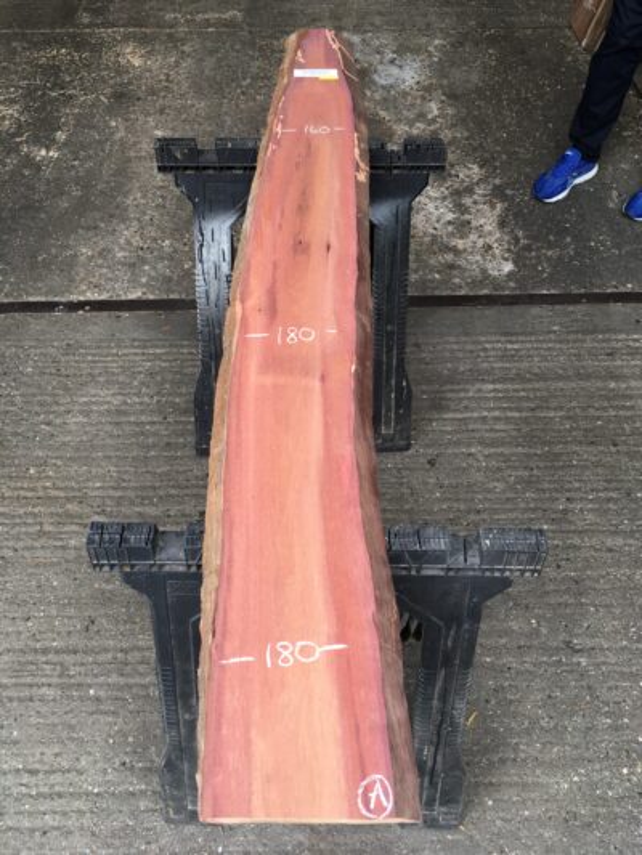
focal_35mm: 29
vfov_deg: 61.6
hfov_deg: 48.2
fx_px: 717
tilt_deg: -53.7
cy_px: 428
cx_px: 321
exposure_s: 1/100
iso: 32
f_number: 2.2
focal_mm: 4.15
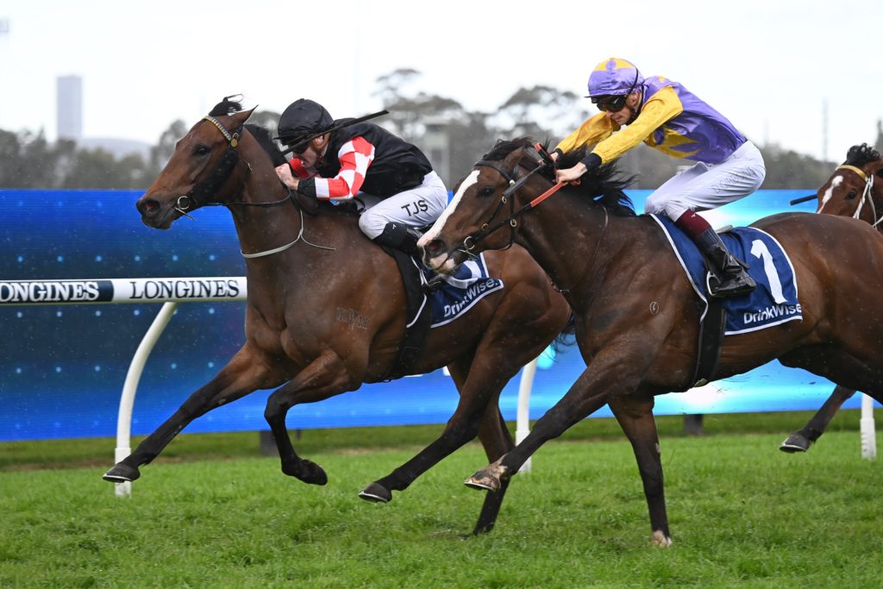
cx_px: 442
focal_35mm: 240
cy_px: 294
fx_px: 5887
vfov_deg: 5.7
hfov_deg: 8.6
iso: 1400
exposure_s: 1/1250
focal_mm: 240
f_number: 5.3
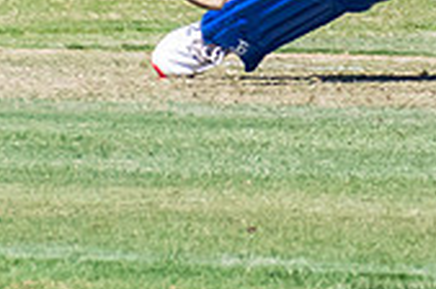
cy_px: -260
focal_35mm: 3444
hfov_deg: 0.6
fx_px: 41632
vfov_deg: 0.4
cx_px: 343
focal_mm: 400
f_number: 6.3
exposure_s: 1/2000
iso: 400
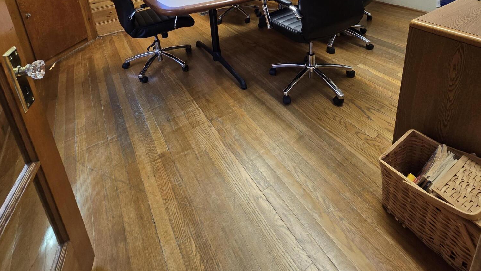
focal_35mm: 19
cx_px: 240
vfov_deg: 48.6
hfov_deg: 89.6
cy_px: 4
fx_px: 242
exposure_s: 1/60
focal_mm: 2.2
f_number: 2.2
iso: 125
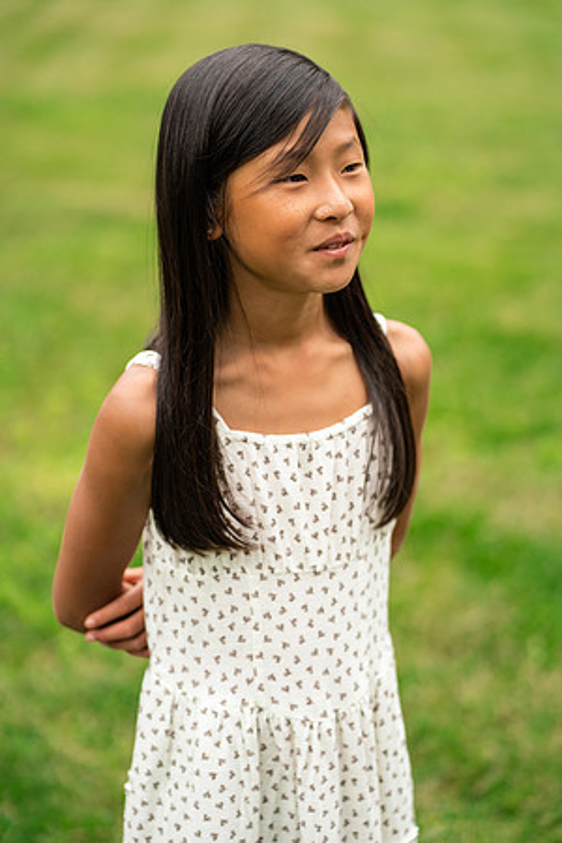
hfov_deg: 16.1
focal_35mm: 85
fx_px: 1990
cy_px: 422
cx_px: 281
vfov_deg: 23.9
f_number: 2.5
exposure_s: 1/2000
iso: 400
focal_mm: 85
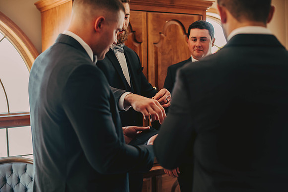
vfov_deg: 27.0
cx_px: 144
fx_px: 400
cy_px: 96
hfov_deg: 39.6
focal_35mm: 50
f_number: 2
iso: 500
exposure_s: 1/160
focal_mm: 50
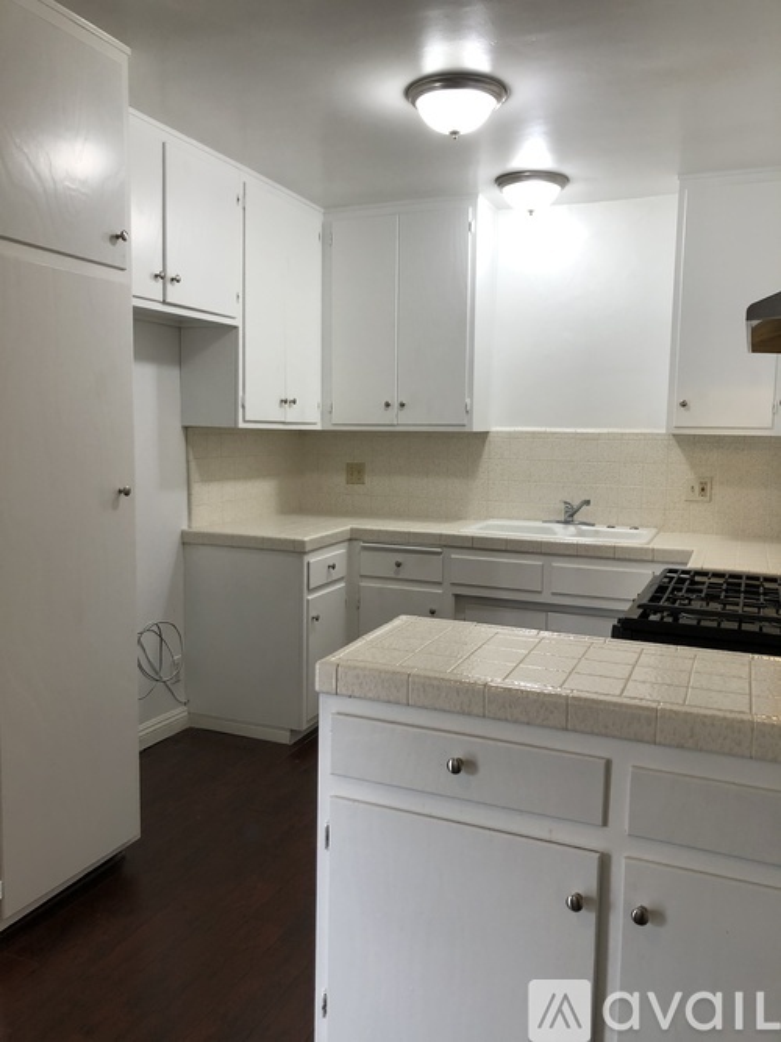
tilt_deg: -4.2
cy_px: 521
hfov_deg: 49.7
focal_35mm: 28
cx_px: 390
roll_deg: -0.2
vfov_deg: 63.5
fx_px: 843
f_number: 1.8
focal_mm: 3.99
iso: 20
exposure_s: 1/30
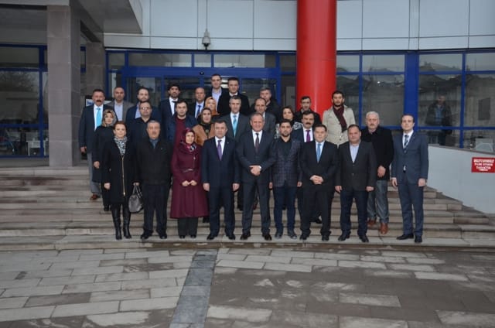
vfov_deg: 41.5
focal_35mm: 32
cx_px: 248
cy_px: 164
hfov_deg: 59.6
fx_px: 432
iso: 1000
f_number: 8
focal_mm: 21
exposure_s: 1/250
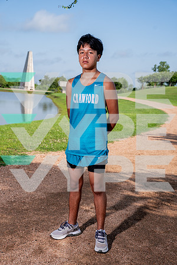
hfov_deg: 27.0
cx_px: 88
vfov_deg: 39.6
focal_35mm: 50
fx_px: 369
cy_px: 132
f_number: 5.6
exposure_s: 1/640
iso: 100
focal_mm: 50
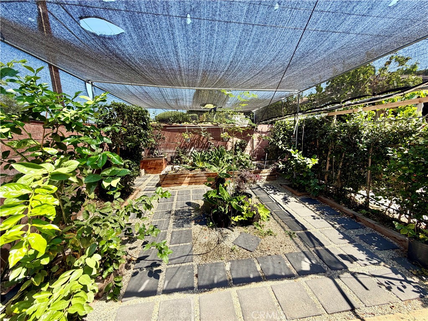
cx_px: 214
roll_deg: +0.7
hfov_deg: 102.1
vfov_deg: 85.7
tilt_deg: -6.9
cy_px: 160
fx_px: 173
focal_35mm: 14
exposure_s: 1/310
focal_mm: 2.22
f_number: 2.2
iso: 50
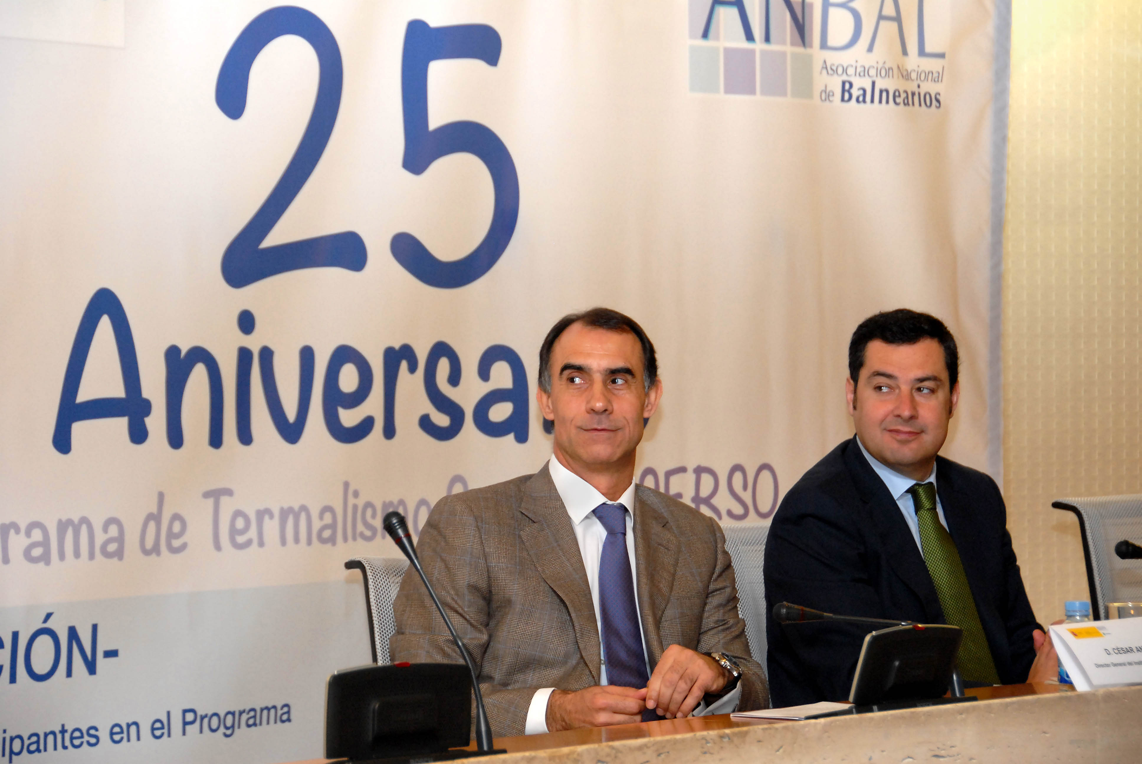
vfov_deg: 10.2
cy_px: 382
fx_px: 4288
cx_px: 571
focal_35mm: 135
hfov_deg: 15.2
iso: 400
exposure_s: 1/100
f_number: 5.3
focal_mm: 90
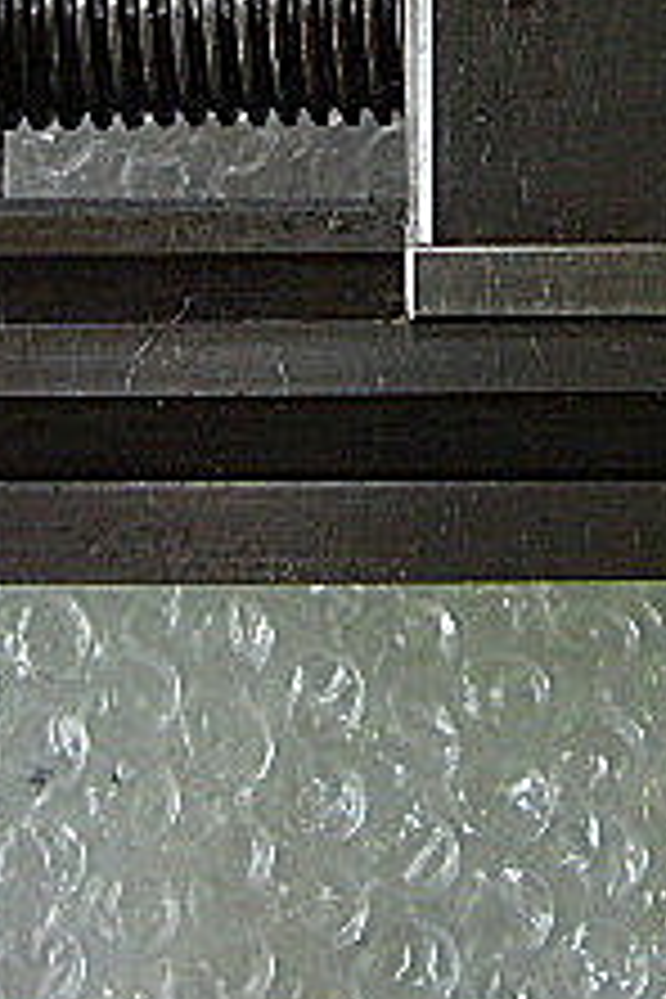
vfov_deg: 23.8
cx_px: 410
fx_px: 2331
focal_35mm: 84
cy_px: 198
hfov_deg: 16.2
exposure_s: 1/15
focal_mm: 4.6
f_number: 2.8
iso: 160
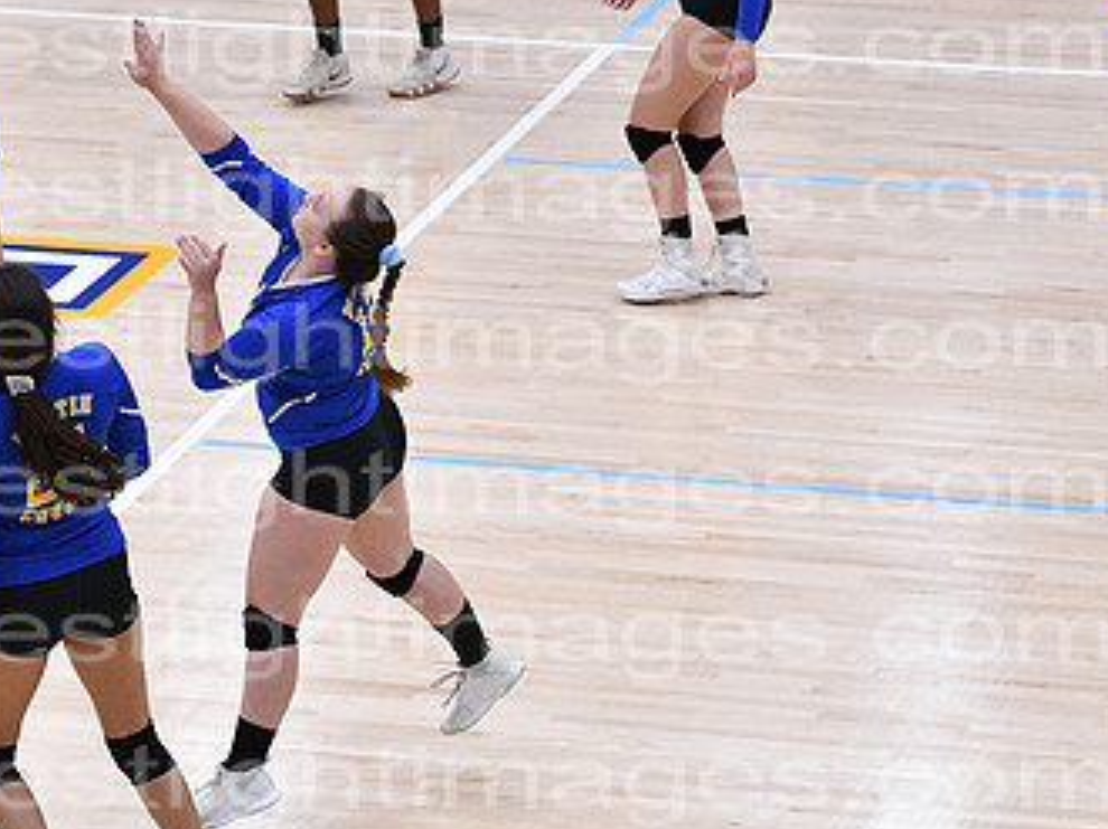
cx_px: 353
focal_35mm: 208
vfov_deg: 7.1
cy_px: 418
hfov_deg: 9.5
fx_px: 6653
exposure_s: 1/1000
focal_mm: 82
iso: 6400
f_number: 3.2
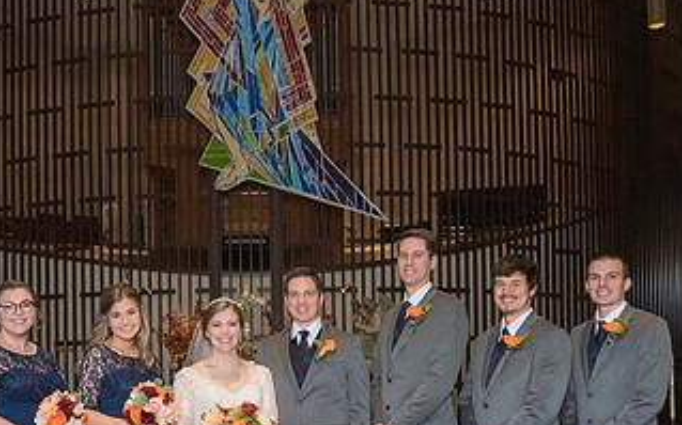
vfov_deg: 24.1
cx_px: 233
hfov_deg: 38.5
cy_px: 393
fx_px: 966
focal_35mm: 52
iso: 1000
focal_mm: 24
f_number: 6.3
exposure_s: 1/160
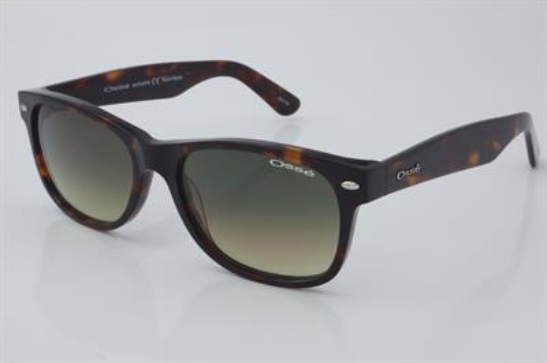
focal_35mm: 75
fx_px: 1139
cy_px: 182
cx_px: 274
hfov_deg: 27.0
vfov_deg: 18.2
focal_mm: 50
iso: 100
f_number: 32
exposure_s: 1/4
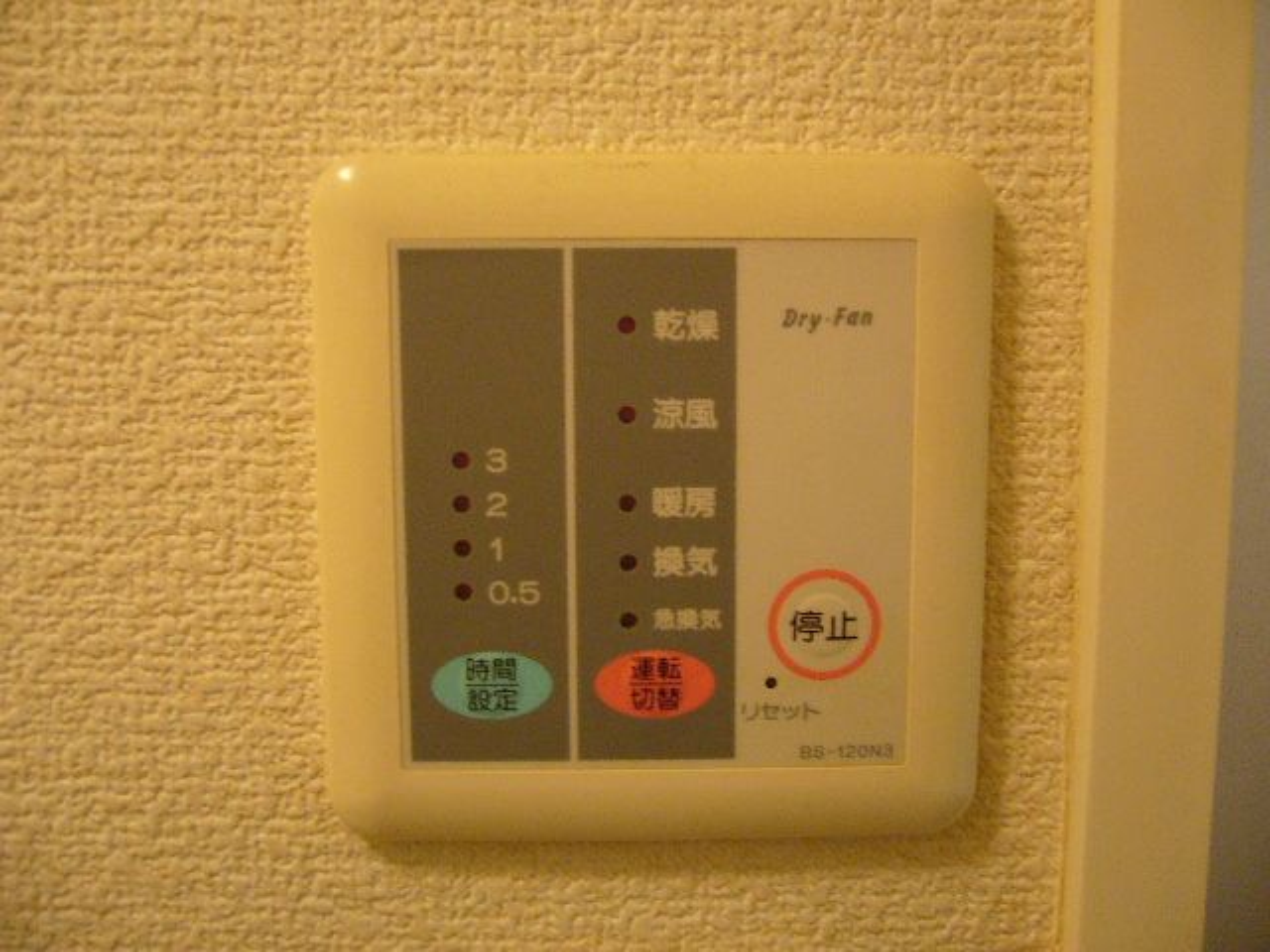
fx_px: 1284
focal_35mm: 35
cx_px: 635
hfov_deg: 52.6
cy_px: 476
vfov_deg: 40.7
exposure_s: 1/13
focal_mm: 5.8
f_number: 2.8
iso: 125
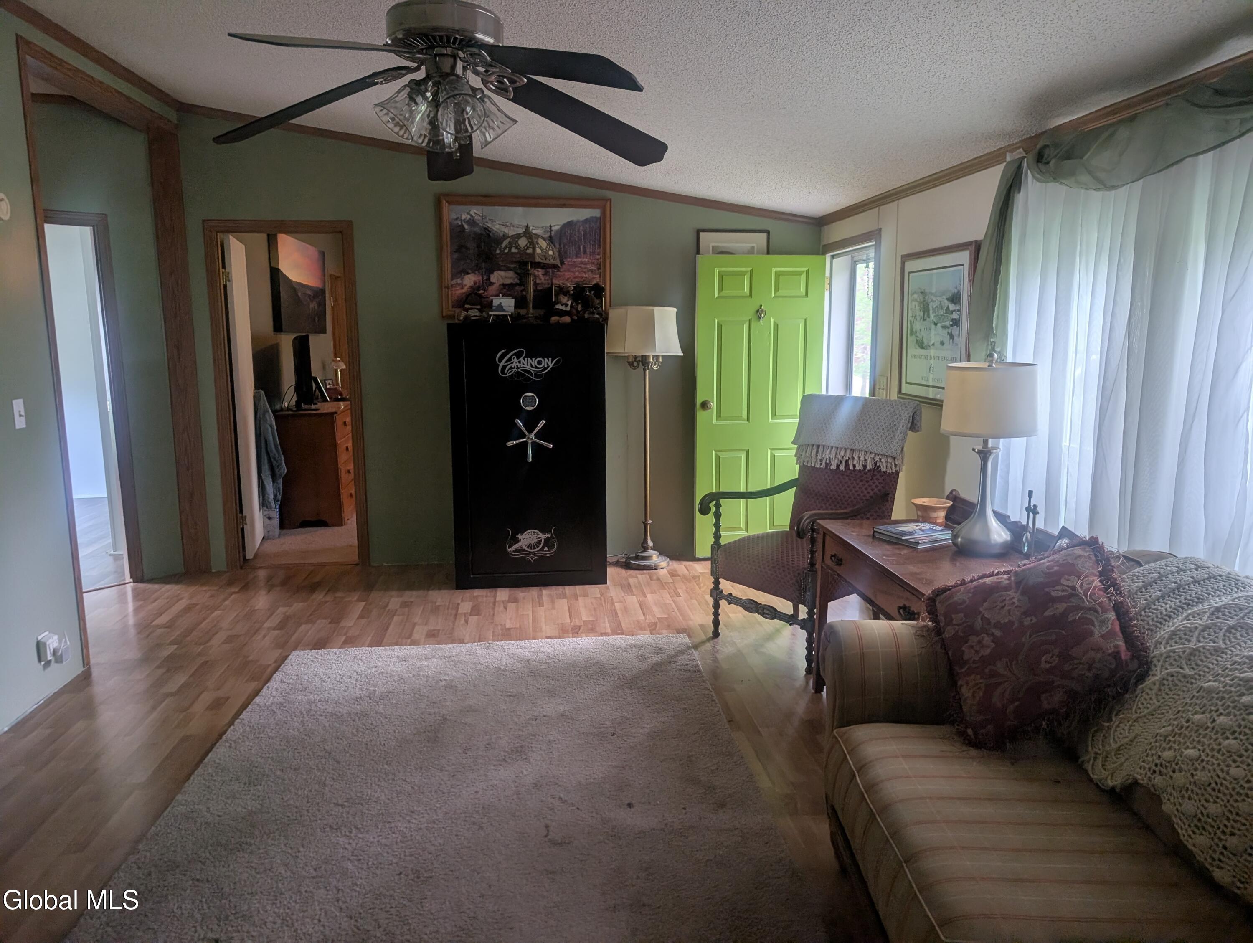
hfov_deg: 71.5
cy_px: 472
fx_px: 870
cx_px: 626
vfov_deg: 56.9
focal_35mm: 24
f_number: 1.68
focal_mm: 6.9
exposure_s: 1/84.1
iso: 280
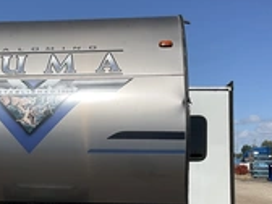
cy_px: 167
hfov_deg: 27.6
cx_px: 55
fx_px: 542
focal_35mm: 69
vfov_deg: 21.0
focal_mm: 3
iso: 25
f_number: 1.8
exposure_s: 1/2427
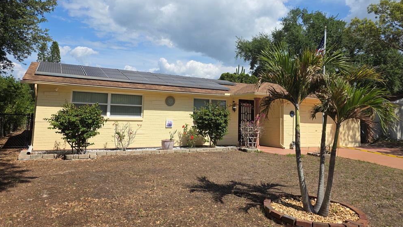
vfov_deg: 44.1
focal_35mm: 26
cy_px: 88
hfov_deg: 71.9
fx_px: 278
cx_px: 208
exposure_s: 1/7333
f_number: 1.7
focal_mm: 6.3
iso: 80
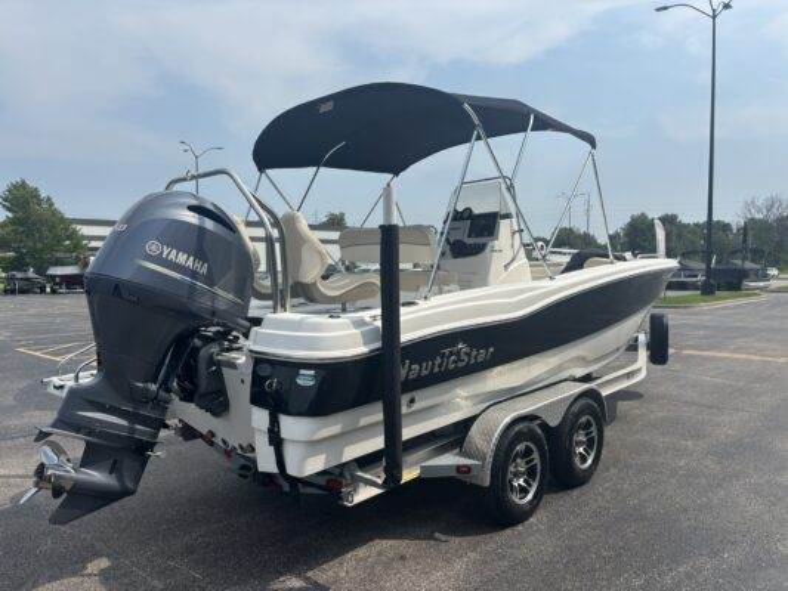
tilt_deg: -3.6
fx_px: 592
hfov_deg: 67.3
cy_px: 296
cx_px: 394
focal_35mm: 26
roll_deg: +0.0
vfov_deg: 53.1
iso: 50
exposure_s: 1/4425
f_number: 1.6
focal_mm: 5.96
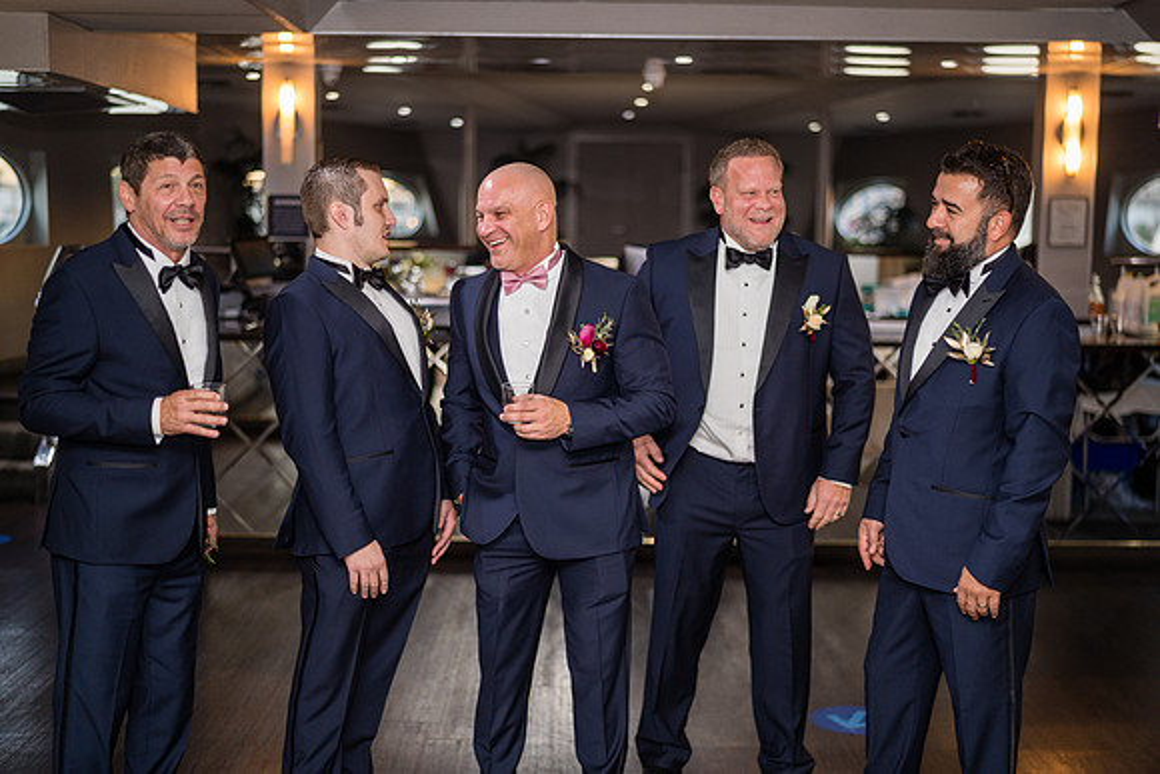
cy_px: 387
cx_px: 580
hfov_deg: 39.6
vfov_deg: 27.0
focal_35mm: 50
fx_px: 1611
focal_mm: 50
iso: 500
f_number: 1.4
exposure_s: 1/250
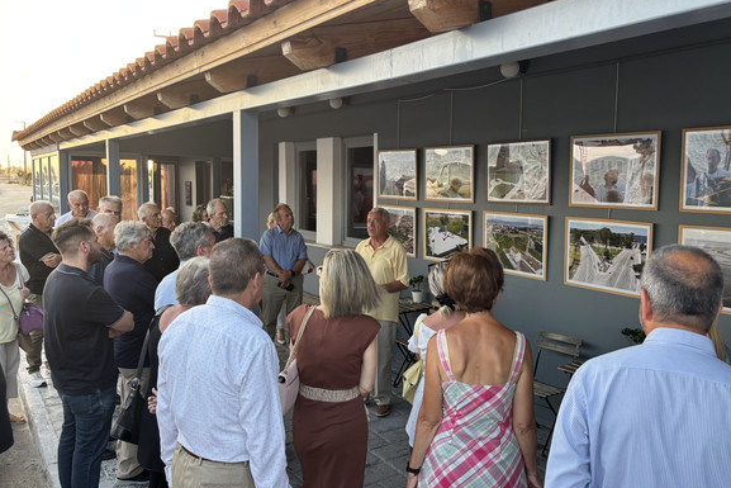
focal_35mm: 30
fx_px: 609
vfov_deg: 43.6
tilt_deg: -6.2
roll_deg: -1.2
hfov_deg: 61.8
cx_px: 395
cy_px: 240
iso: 64
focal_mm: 5.96
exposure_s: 1/121
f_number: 1.6
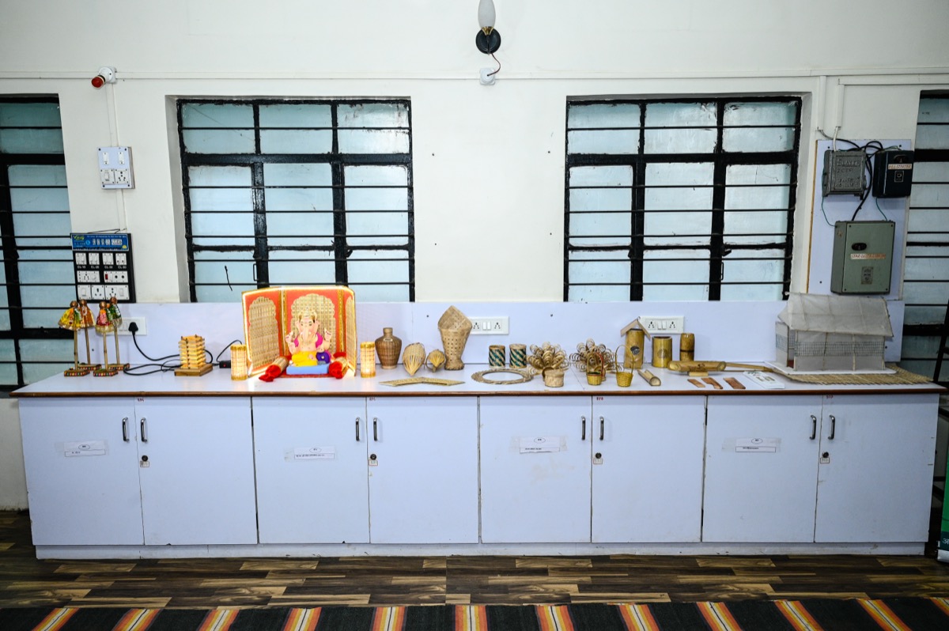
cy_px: 316
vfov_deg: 48.7
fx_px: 698
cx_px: 474
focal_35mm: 26
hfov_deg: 68.4
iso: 2000
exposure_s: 1/160
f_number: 7.1
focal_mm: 26.5
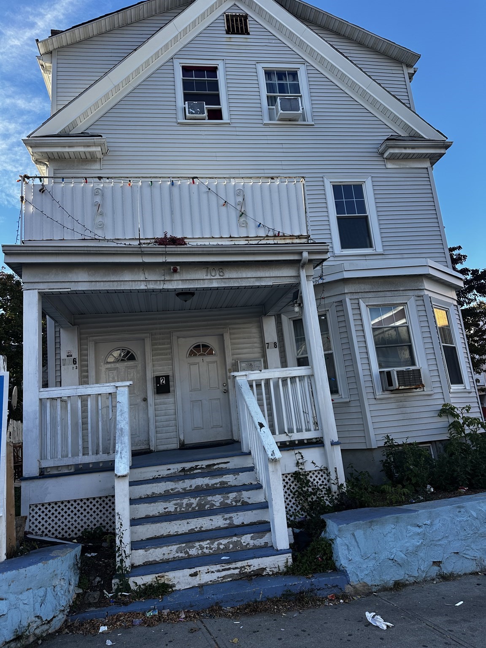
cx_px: 243
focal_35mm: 24
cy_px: 324
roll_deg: +5.4
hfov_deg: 56.8
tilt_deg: +13.1
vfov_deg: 71.6
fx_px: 449
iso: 80
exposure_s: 1/1119
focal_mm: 6.86
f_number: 1.78
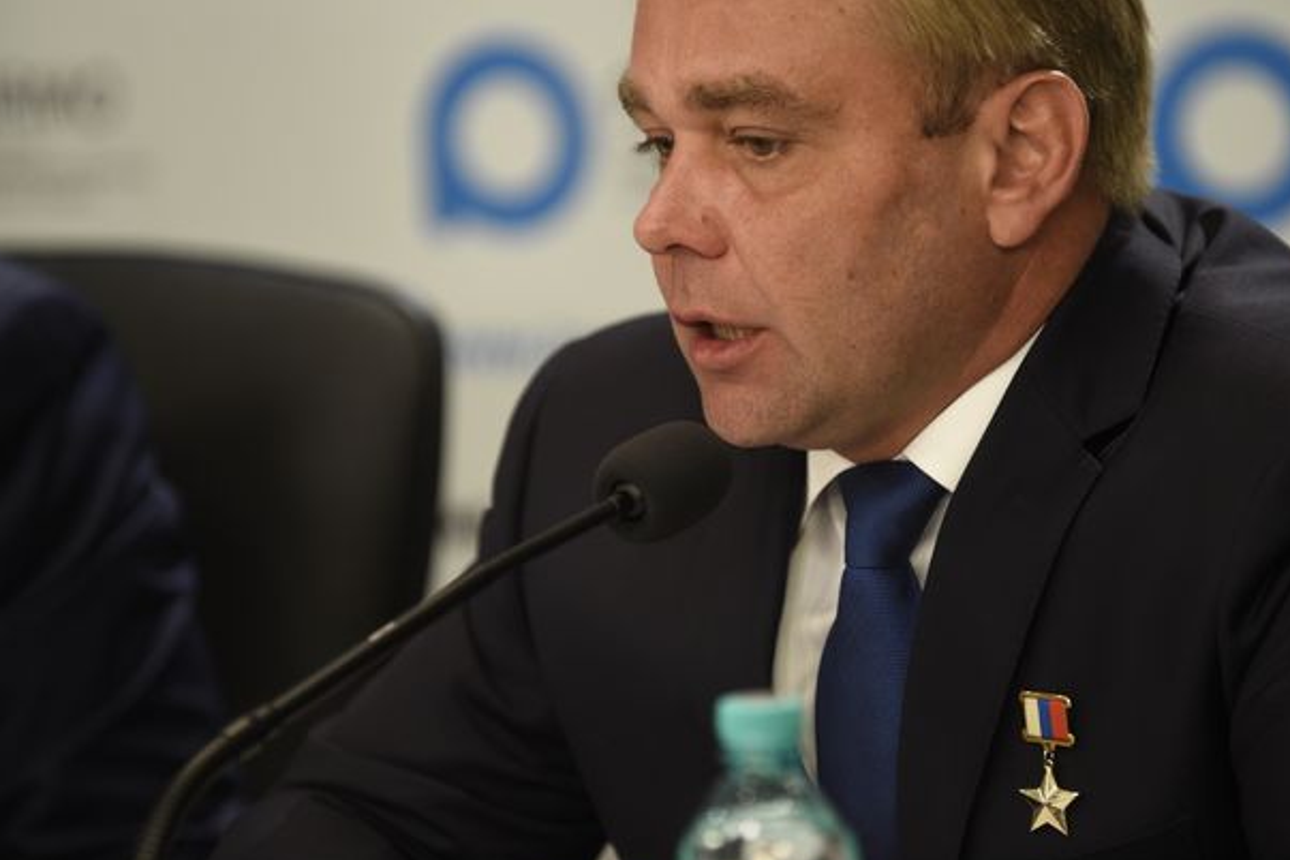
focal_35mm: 232
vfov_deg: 5.9
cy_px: 394
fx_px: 8313
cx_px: 680
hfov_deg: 8.9
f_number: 4
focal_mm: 200
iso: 1600
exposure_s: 1/250
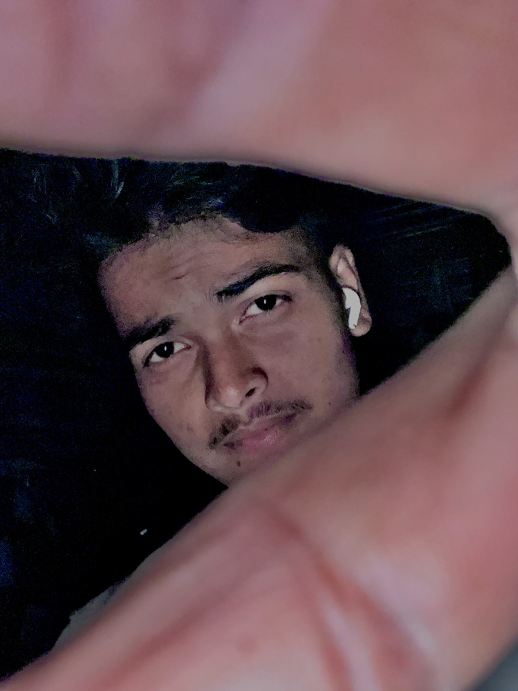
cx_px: 259
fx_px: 599
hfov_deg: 46.8
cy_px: 346
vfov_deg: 60.0
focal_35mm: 30
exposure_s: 1/18
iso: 2000
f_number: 2.2
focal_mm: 2.71
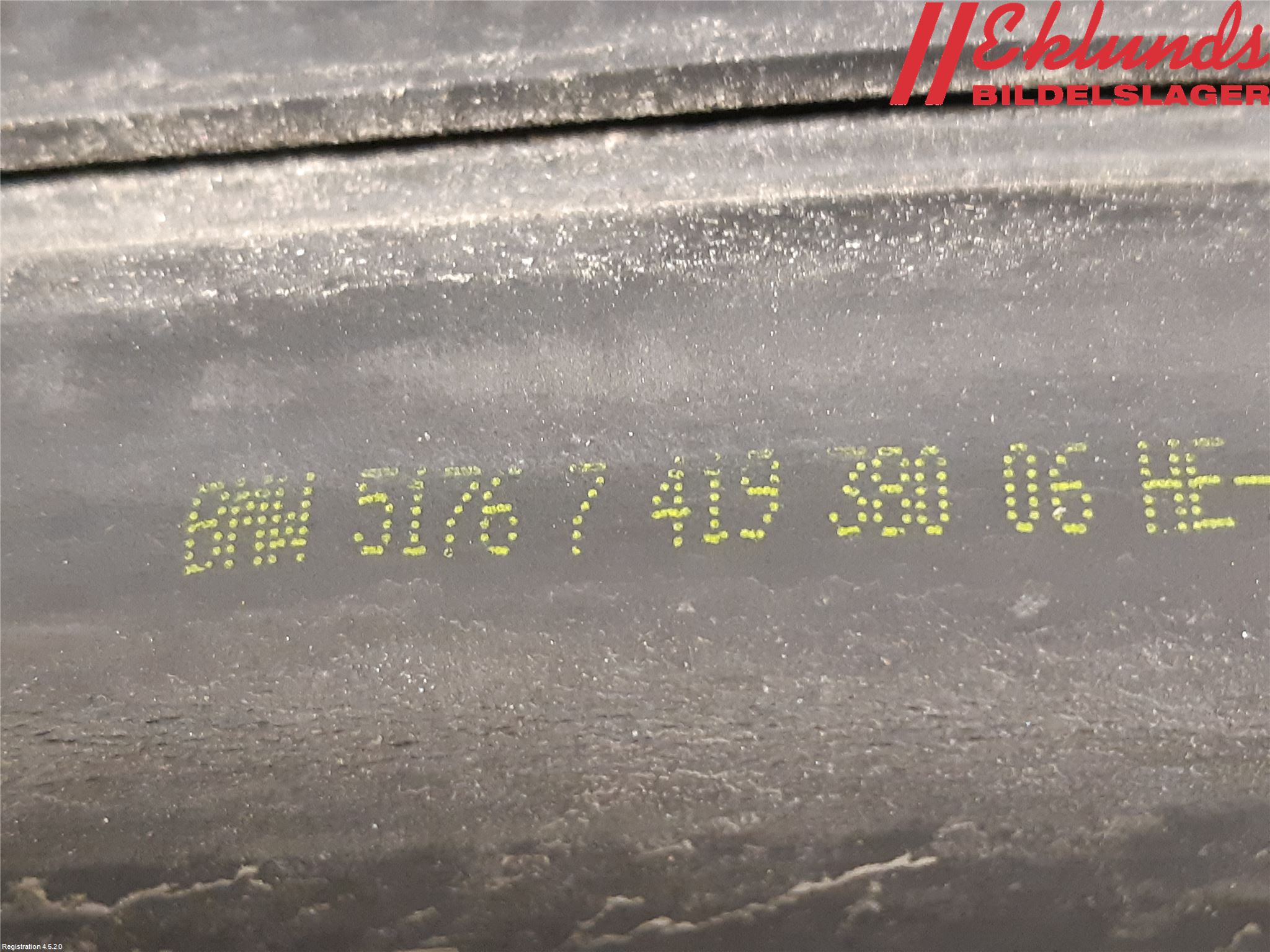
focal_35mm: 26
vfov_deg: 53.1
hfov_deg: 67.3
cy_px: 476
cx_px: 635
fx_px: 954
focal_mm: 3.93
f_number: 1.7
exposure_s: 1/25
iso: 400
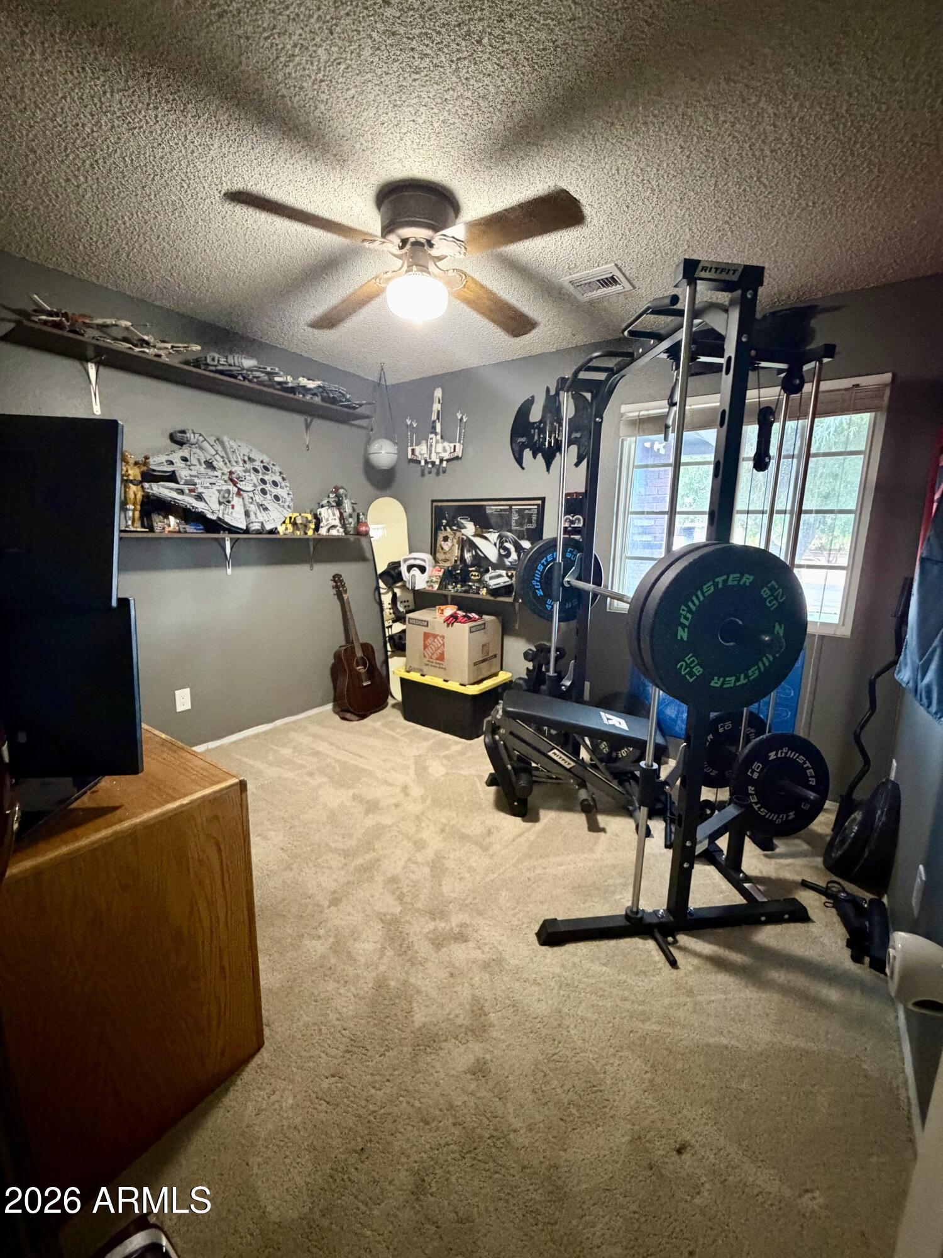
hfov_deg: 85.7
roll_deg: -0.6
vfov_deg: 102.1
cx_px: 472
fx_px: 509
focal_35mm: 14
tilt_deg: -9.9
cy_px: 629
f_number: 2.2
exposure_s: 1/40
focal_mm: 2.22
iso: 1000
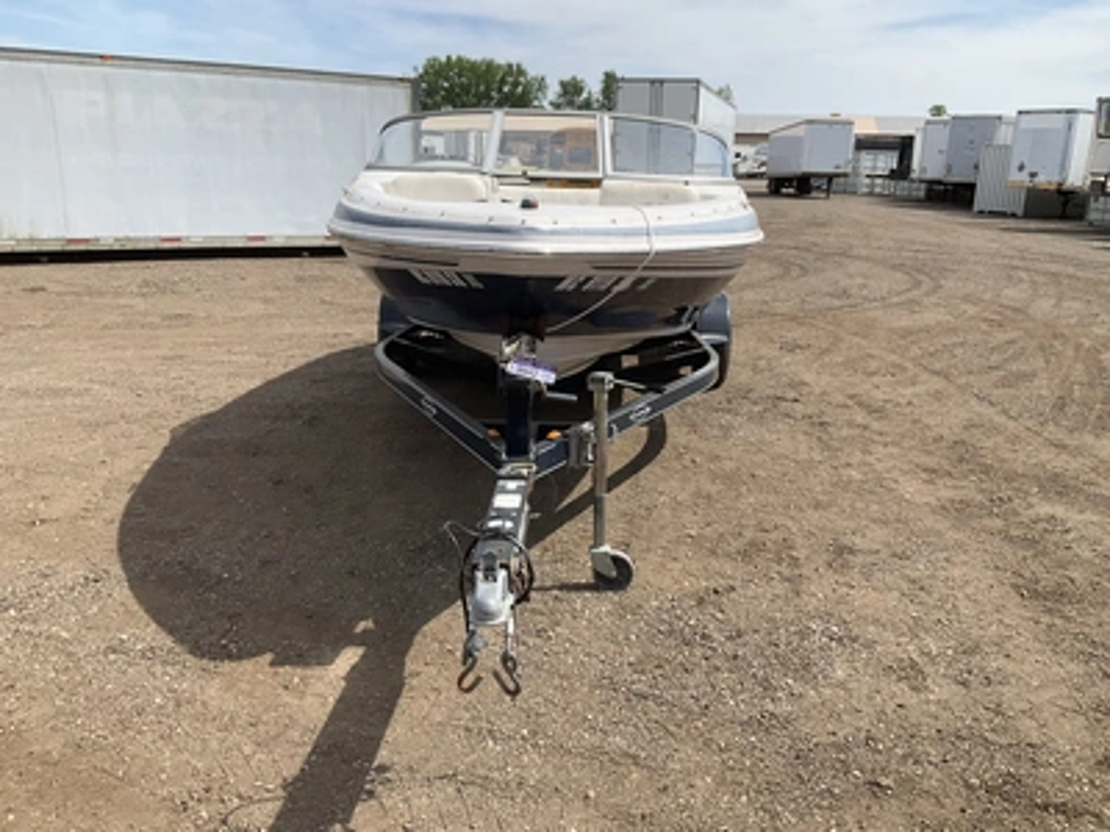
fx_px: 930
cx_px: 555
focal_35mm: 29
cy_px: 416
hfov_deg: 61.7
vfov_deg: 48.2
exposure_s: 1/1534
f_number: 1.8
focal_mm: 3
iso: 25
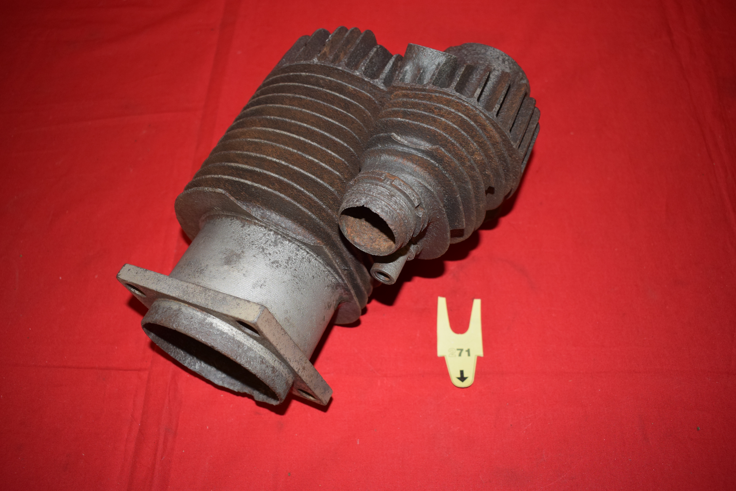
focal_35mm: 32
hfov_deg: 59.5
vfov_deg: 41.7
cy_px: 246
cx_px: 368
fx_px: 644
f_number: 5
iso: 640
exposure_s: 1/160
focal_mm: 21
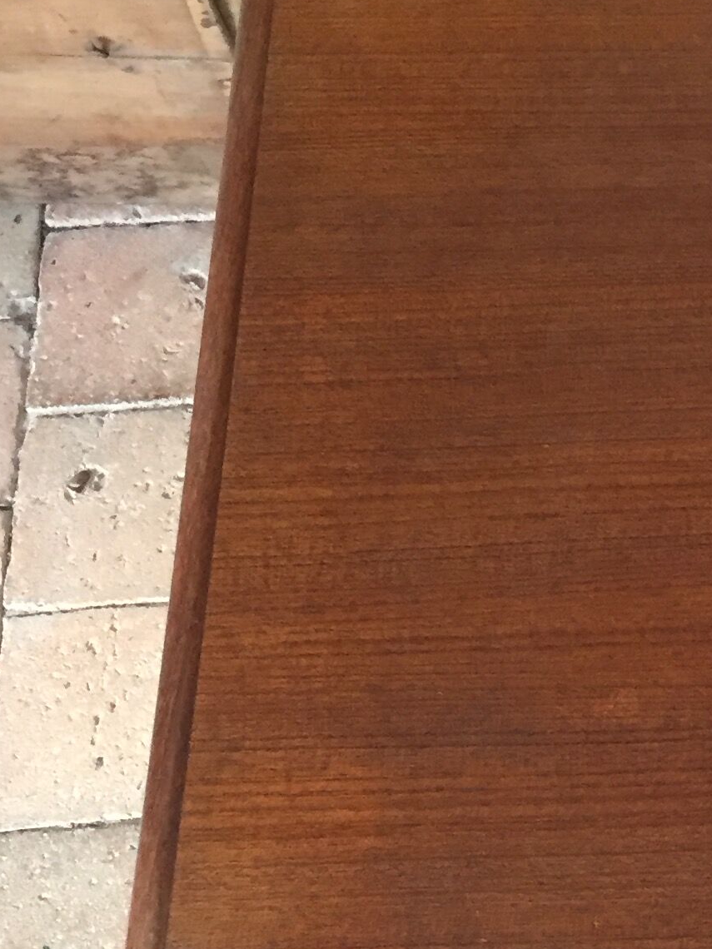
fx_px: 2276
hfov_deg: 16.5
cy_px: 748
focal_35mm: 83
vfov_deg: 23.2
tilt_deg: -64.5
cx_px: 1001
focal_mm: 4.15
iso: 250
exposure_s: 1/20
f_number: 2.2
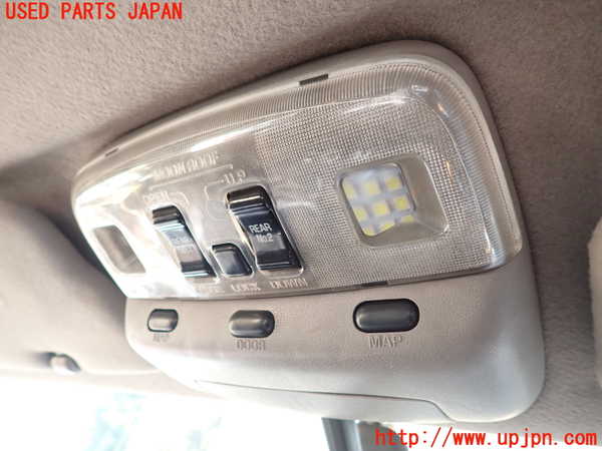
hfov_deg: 69.4
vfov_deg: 54.9
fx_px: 435
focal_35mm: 25
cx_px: 301
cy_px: 226
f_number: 2
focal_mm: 4.5
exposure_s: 1/60
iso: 200
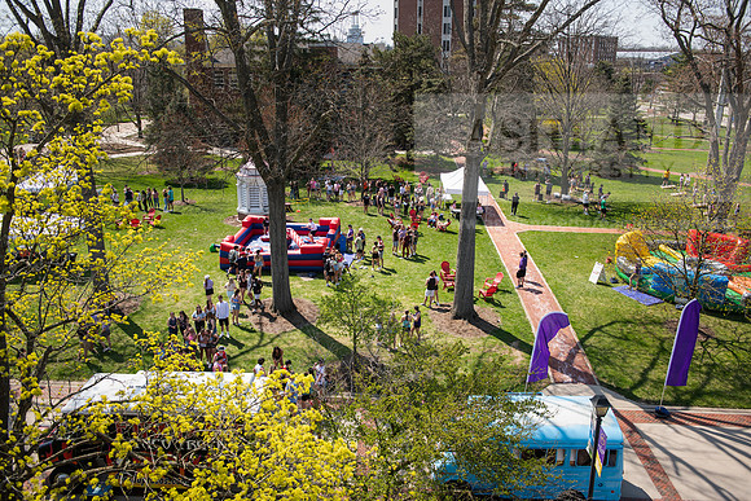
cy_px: 250
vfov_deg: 41.1
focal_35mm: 32
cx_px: 376
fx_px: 668
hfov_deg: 58.7
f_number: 4
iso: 125
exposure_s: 1/400
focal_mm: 32
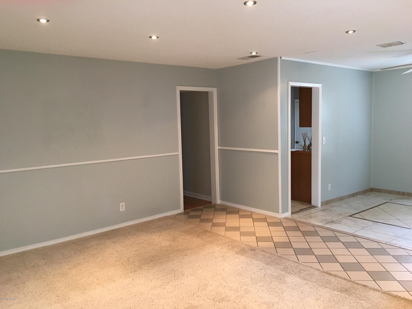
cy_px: 154
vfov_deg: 48.2
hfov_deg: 61.7
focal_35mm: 29
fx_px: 345
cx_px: 206
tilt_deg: -5.6
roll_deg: +1.7
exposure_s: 1/30
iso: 160
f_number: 2.2
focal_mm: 4.15
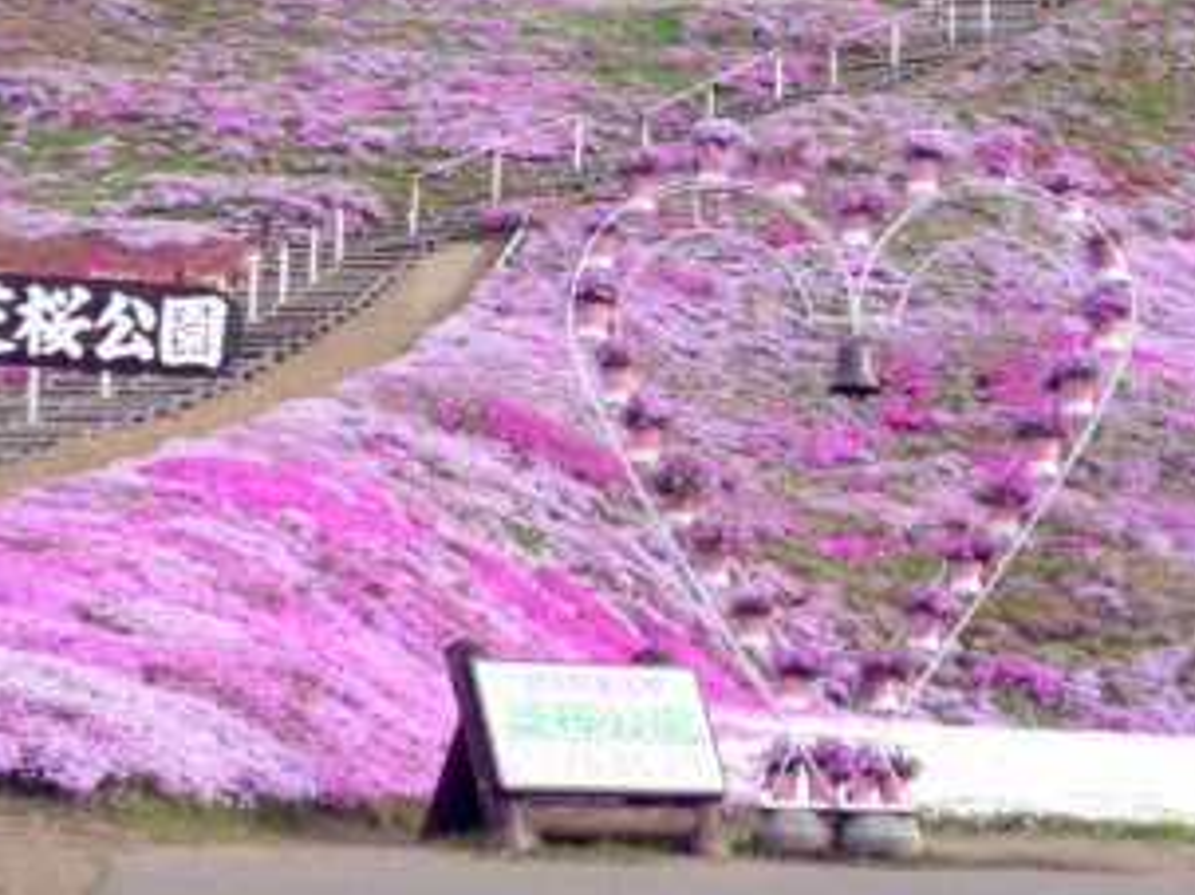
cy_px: 24
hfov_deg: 18.0
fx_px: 3761
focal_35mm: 109
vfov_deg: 13.4
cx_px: 643
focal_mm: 9.1
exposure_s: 1/250
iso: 100
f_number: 3.4
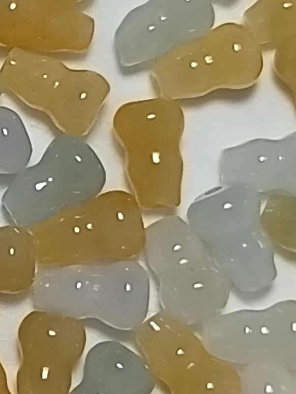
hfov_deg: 7.5
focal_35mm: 186
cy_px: 169
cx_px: -413
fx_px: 2120
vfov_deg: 10.6
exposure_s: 1/100
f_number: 1.9
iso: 187
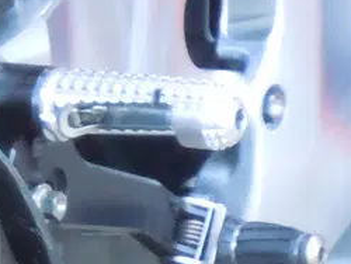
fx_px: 6475
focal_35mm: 638
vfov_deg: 2.3
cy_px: 20
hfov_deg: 3.1
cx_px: -300
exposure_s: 1/100
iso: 800
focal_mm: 24
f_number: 4.6
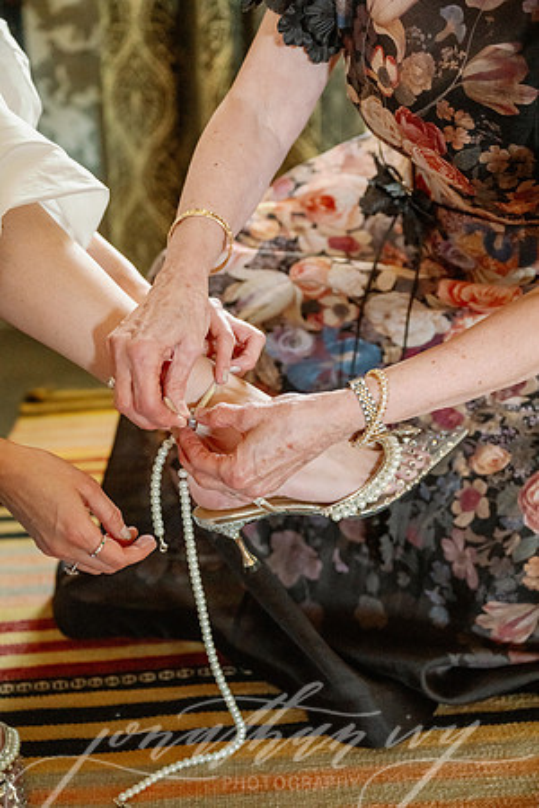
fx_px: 1055
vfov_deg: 41.9
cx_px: 270
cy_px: 404
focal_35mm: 47
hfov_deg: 28.6
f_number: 3.2
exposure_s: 1/200
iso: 4000
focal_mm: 47
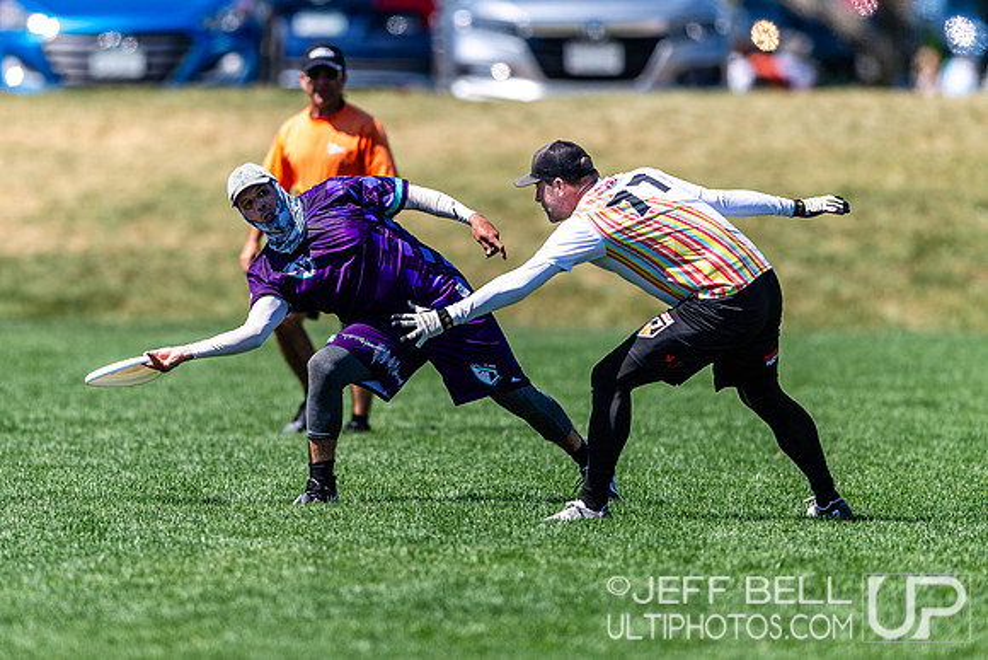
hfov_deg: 3.0
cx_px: 438
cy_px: 260
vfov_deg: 2.0
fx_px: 18805
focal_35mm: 685
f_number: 2.8
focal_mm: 400
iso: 100
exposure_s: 1/2500
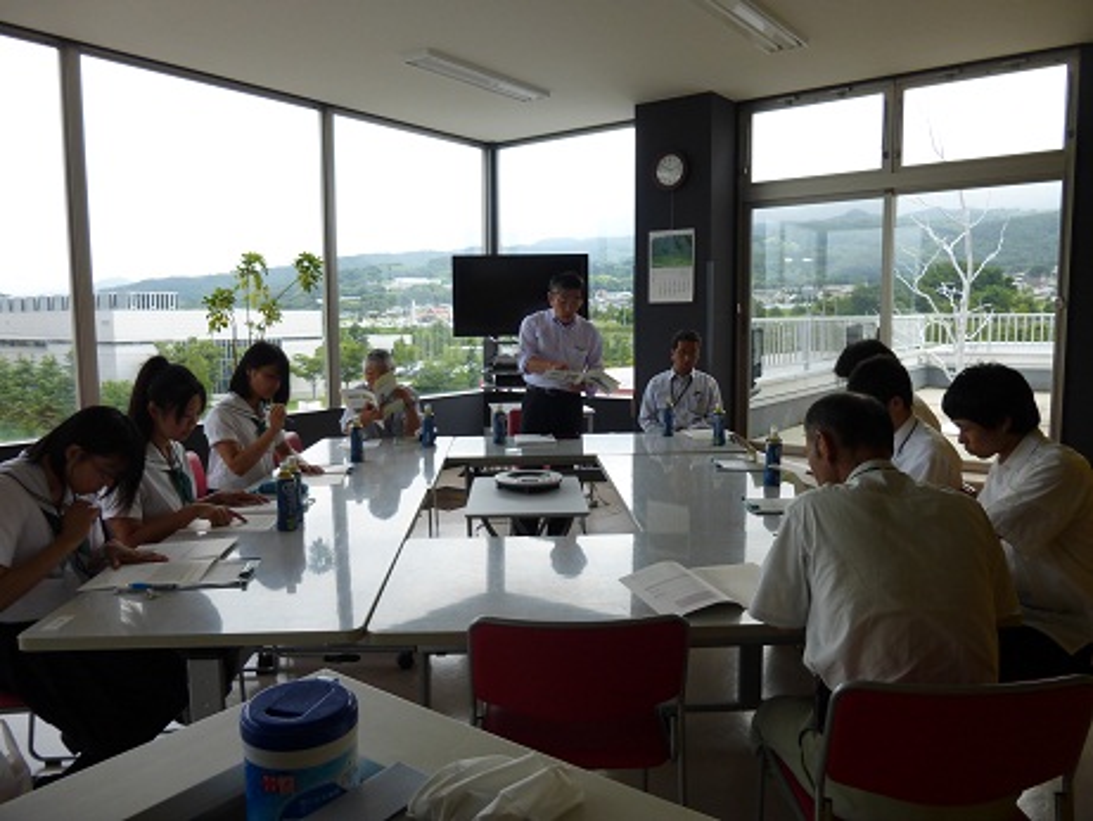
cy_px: 410
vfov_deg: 54.9
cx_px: 546
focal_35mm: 25
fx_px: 790
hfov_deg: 69.4
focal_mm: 4.5
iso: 100
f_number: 3.1
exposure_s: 1/500
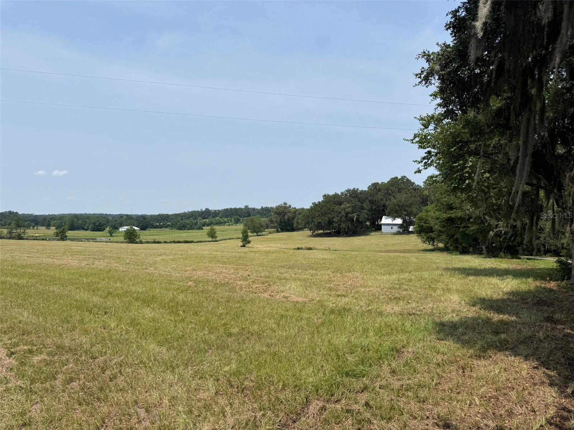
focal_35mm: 24
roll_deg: -0.3
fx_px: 398
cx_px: 287
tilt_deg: +0.1
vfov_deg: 56.8
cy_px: 215
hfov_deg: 71.6
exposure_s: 1/6173
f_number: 1.78
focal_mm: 6.76
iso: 80
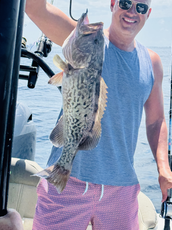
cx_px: 114
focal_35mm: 74
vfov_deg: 26.3
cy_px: 102
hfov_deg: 19.8
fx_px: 490
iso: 64
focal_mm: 6.76
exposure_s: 1/4608
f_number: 1.78
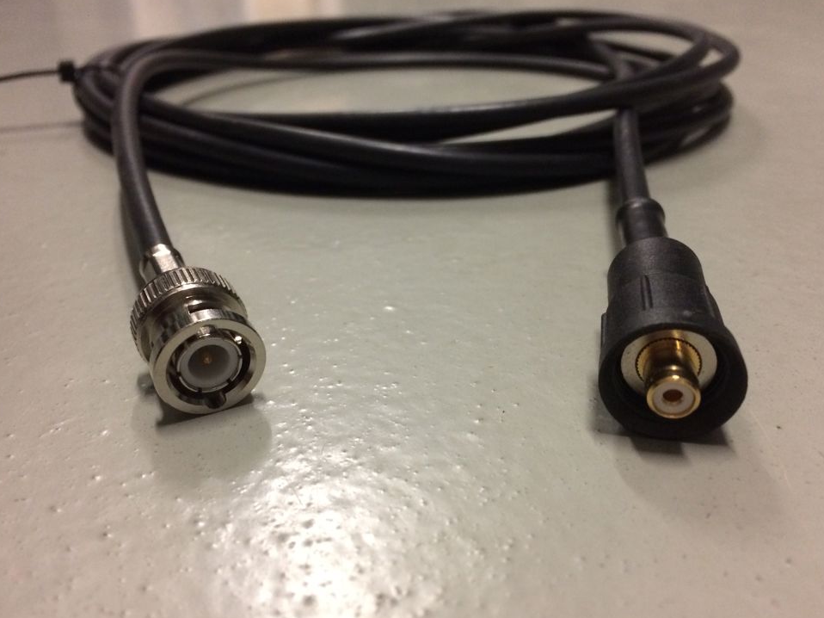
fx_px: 738
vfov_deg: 45.4
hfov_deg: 58.4
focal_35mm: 31
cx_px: 415
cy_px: 306
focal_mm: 4.15
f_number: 2.2
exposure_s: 1/17
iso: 250
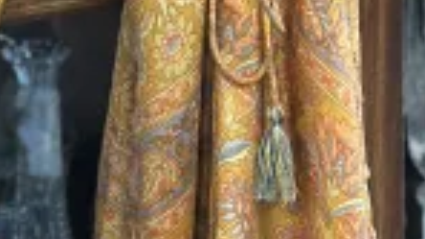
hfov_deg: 8.7
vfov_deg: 4.7
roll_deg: -1.4
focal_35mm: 247
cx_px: 392
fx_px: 2782
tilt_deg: -10.9
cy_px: -452
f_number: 1.78
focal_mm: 6.86
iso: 250
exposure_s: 1/50
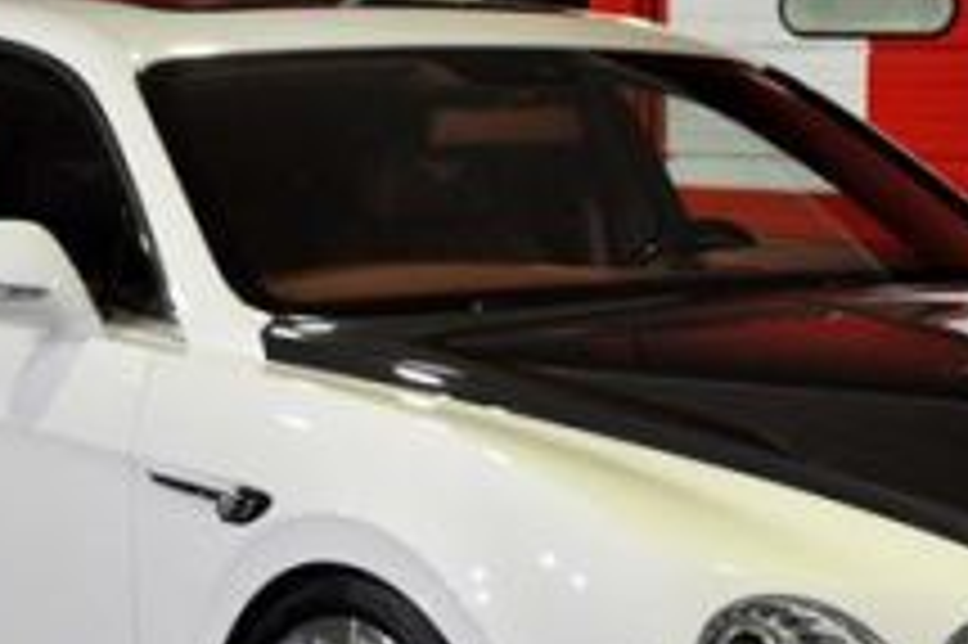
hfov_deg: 15.6
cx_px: 612
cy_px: 498
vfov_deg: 10.4
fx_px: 3520
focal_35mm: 131
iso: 400
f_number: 5
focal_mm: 32
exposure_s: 1/25
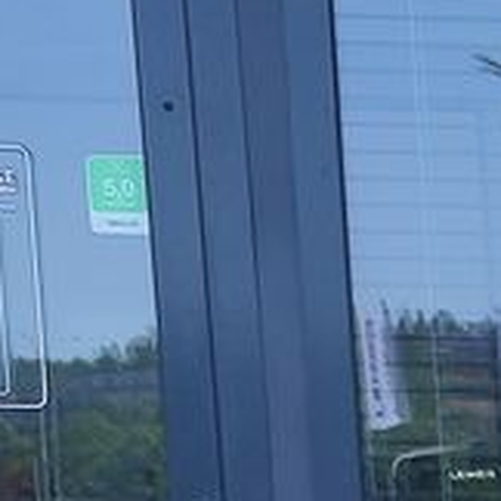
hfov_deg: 8.5
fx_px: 2473
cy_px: 1206
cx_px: 1750
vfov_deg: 10.1
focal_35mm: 151
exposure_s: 1/324
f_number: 1.69
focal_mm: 7.01
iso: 50
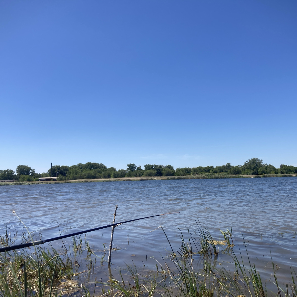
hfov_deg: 48.4
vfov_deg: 48.4
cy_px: 151
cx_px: 162
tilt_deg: +5.5
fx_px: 330
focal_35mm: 34
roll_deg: +1.2
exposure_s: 1/2404
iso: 20
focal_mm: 3.99
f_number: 1.8
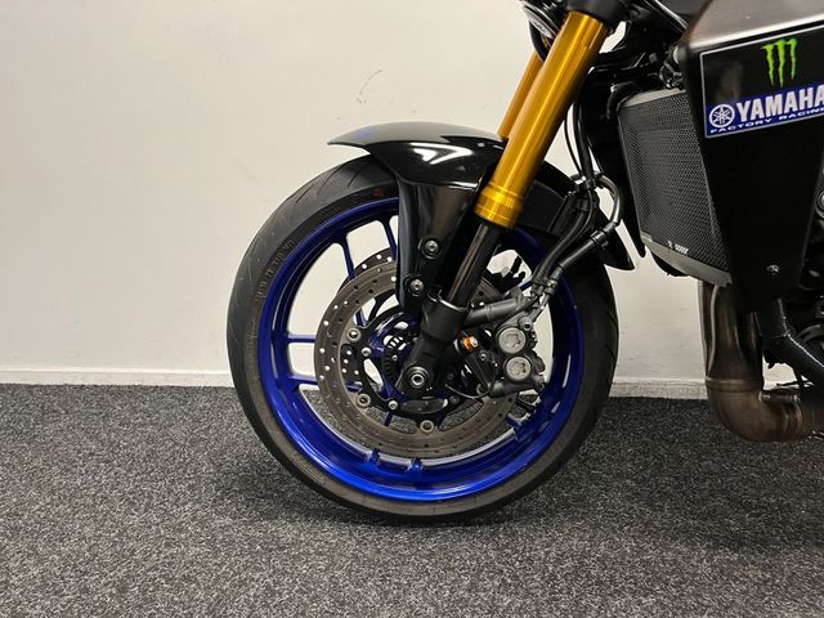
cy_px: 309
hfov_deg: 67.3
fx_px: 619
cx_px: 412
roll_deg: +0.9
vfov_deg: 53.1
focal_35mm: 26
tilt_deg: -11.9
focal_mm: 5.1
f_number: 1.6
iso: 200
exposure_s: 1/50
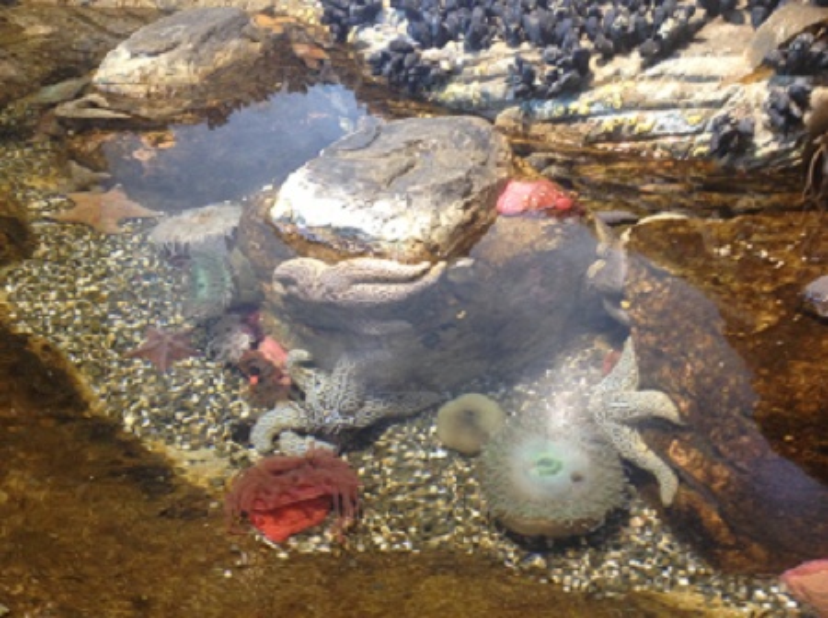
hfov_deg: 52.7
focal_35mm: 35
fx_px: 836
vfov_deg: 40.6
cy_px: 309
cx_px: 414
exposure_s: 1/20
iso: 160
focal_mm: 4.28
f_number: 2.4
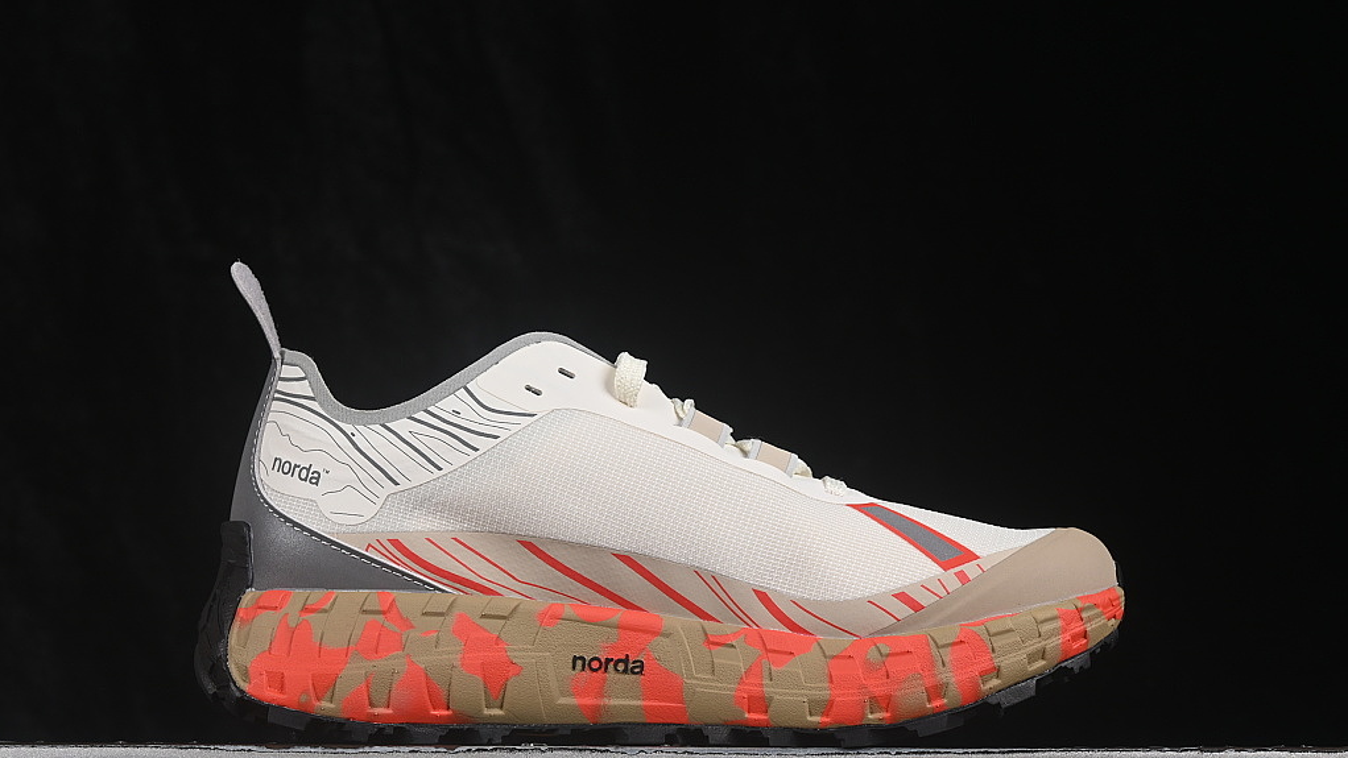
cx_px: 649
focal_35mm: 83
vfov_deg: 14.6
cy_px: 452
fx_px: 2967
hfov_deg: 25.6
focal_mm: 50
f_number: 8
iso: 160
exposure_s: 1/80
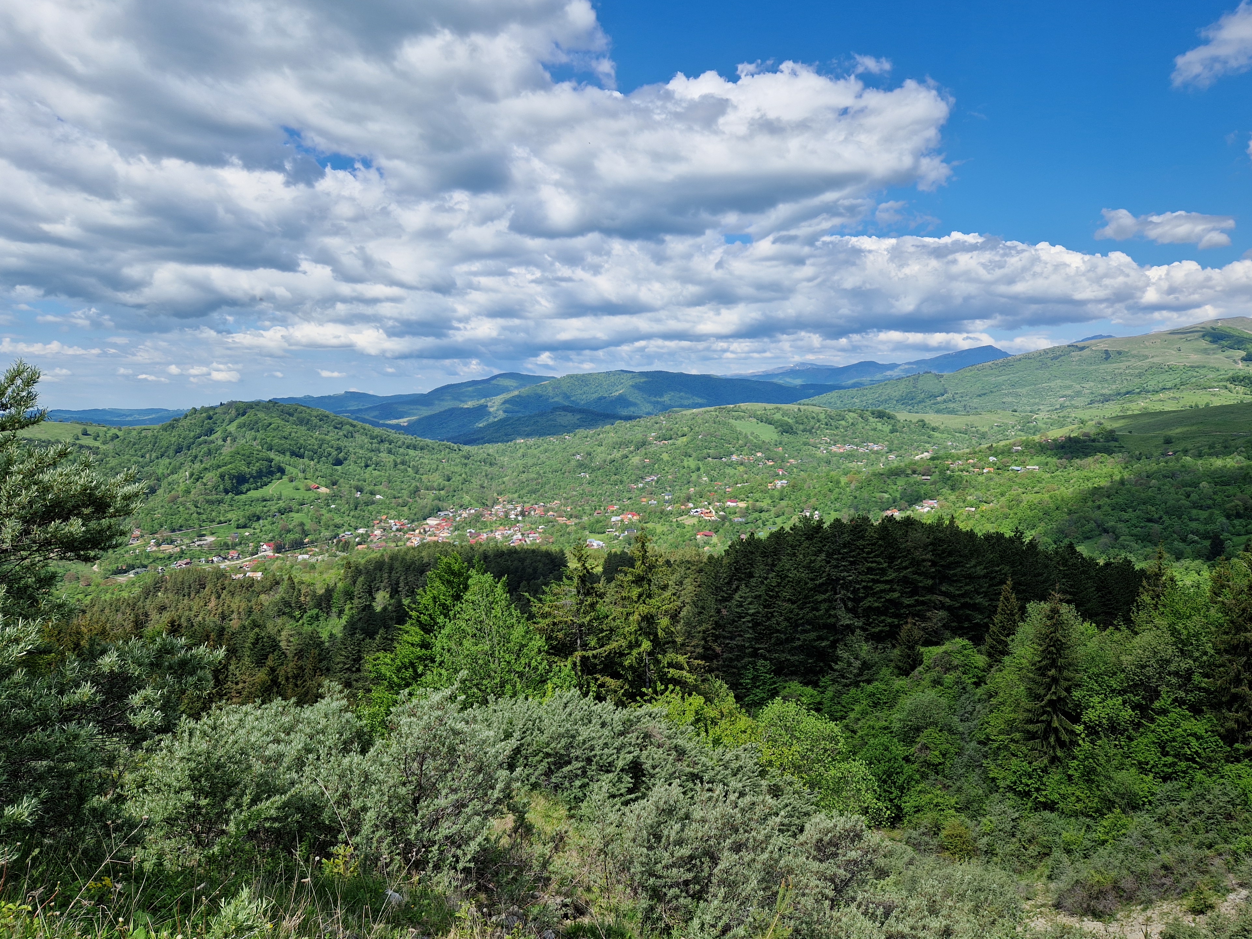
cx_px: 637
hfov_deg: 71.6
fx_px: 868
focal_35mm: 24
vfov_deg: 56.8
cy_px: 465
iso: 50
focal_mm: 5.4
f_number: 1.8
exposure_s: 1/2368
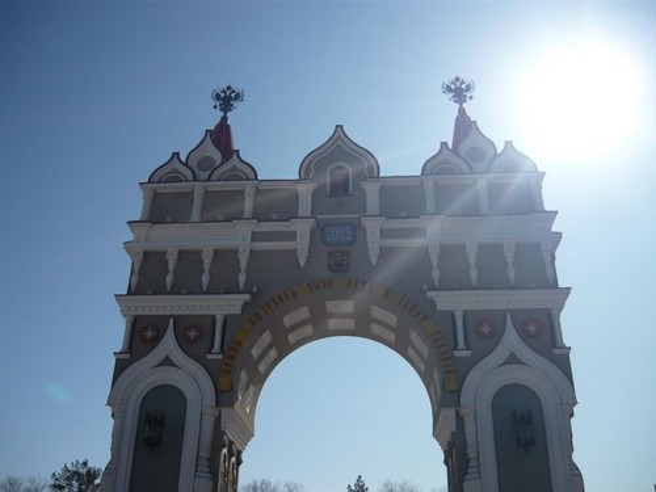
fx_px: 625
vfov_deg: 42.9
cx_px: 328
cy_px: 246
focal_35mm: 33
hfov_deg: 55.4
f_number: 8
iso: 100
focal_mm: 5.5
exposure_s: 1/500
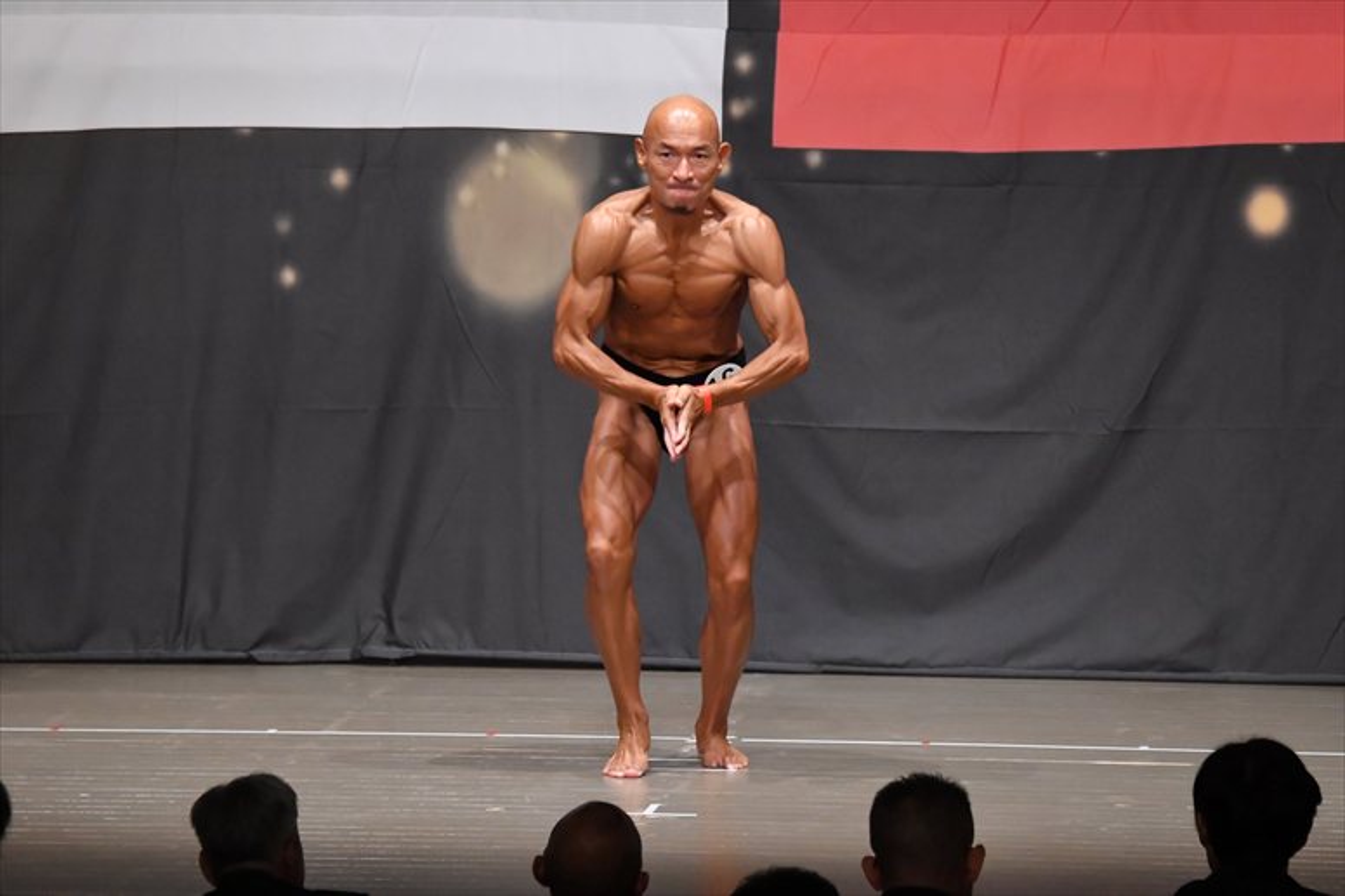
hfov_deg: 9.5
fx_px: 8104
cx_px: 672
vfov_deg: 6.3
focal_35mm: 217
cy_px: 448
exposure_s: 1/400
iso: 6400
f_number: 5.6
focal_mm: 145
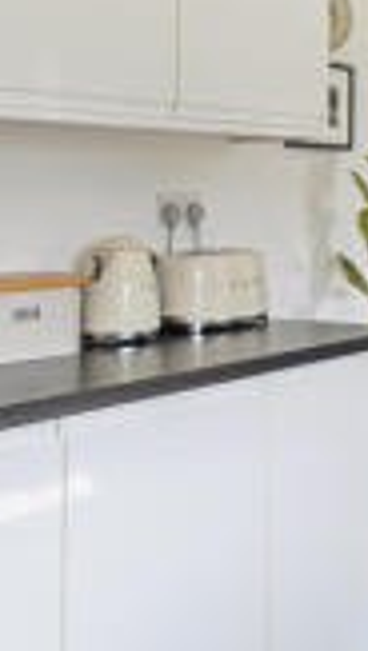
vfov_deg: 35.5
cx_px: 596
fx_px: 1004
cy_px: 202
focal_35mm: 58
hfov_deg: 17.9
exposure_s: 1/6
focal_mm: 19
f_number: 9
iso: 320
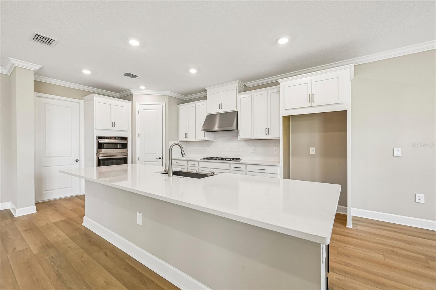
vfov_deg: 81.2
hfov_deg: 104.3
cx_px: 218
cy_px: 145
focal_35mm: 14
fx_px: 170
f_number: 8
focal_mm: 14
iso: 400
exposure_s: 1/40
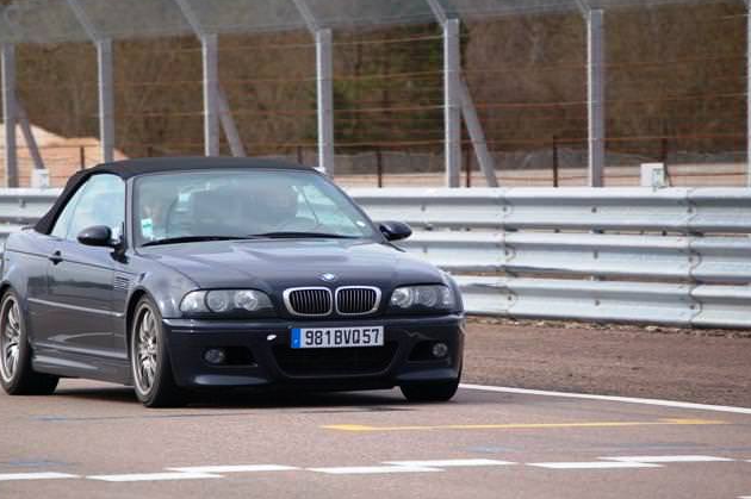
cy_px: 302
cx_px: 315
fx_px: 7942
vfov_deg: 3.6
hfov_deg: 5.4
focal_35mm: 381
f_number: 5.6
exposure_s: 1/1000
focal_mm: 200
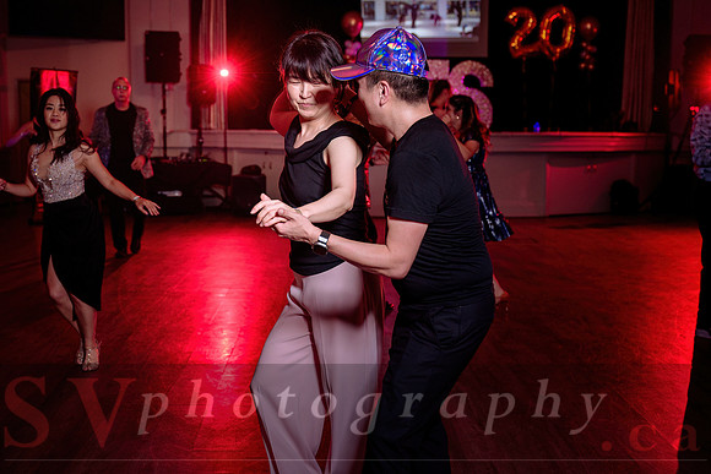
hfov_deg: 41.4
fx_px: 941
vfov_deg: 28.3
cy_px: 223
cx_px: 376
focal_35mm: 48
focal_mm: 45
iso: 800
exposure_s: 1/60
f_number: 3.5
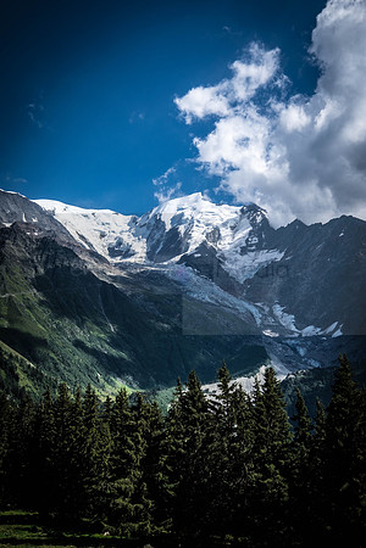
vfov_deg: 57.2
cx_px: 183
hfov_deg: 40.0
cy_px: 274
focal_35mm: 33
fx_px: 503
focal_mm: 21.9
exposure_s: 1/170
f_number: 14
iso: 200
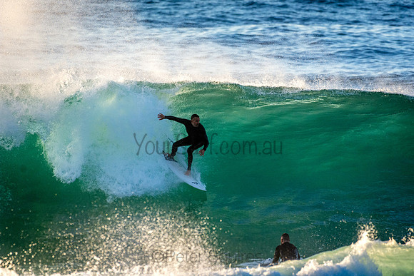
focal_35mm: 750
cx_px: 207
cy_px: 138
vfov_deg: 1.8
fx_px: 8627
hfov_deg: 2.7
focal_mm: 500
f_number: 5.6
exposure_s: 1/2000
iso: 1000
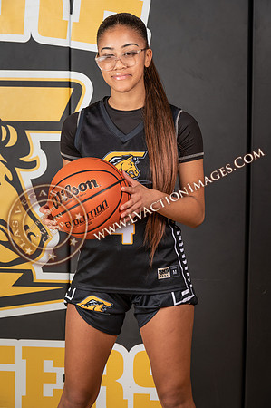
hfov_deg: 10.1
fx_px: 1528
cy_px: 204
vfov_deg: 15.2
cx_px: 136
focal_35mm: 135
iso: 100
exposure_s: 1/125
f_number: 9
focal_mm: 135
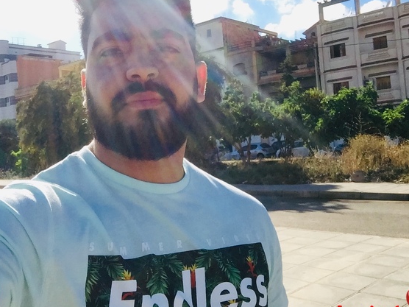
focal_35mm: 39
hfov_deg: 47.8
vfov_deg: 36.7
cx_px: 190
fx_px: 461
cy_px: 130
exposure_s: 1/1353
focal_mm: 2.65
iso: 32
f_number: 2.2
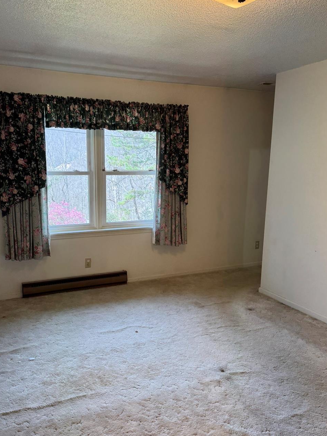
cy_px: 234
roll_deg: +0.8
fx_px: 365
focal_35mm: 29
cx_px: 139
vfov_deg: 61.6
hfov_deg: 48.1
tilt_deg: -10.4
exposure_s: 1/131
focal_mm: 6.76
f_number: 1.78
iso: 100
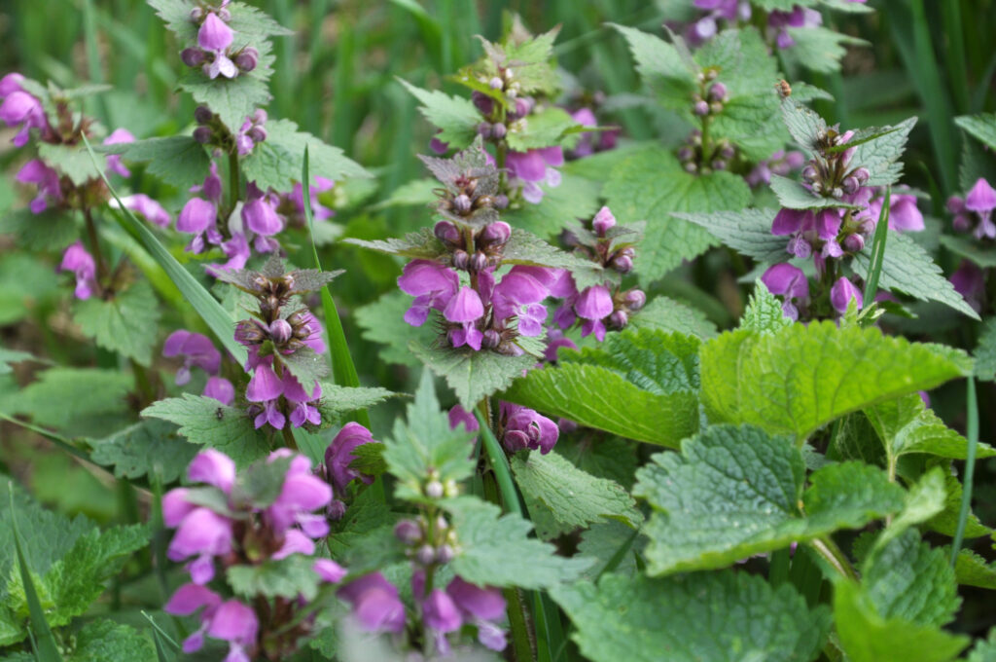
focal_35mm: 135
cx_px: 498
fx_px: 3730
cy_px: 331
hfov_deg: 15.2
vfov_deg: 10.1
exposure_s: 1/125
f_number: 8
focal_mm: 90
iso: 200
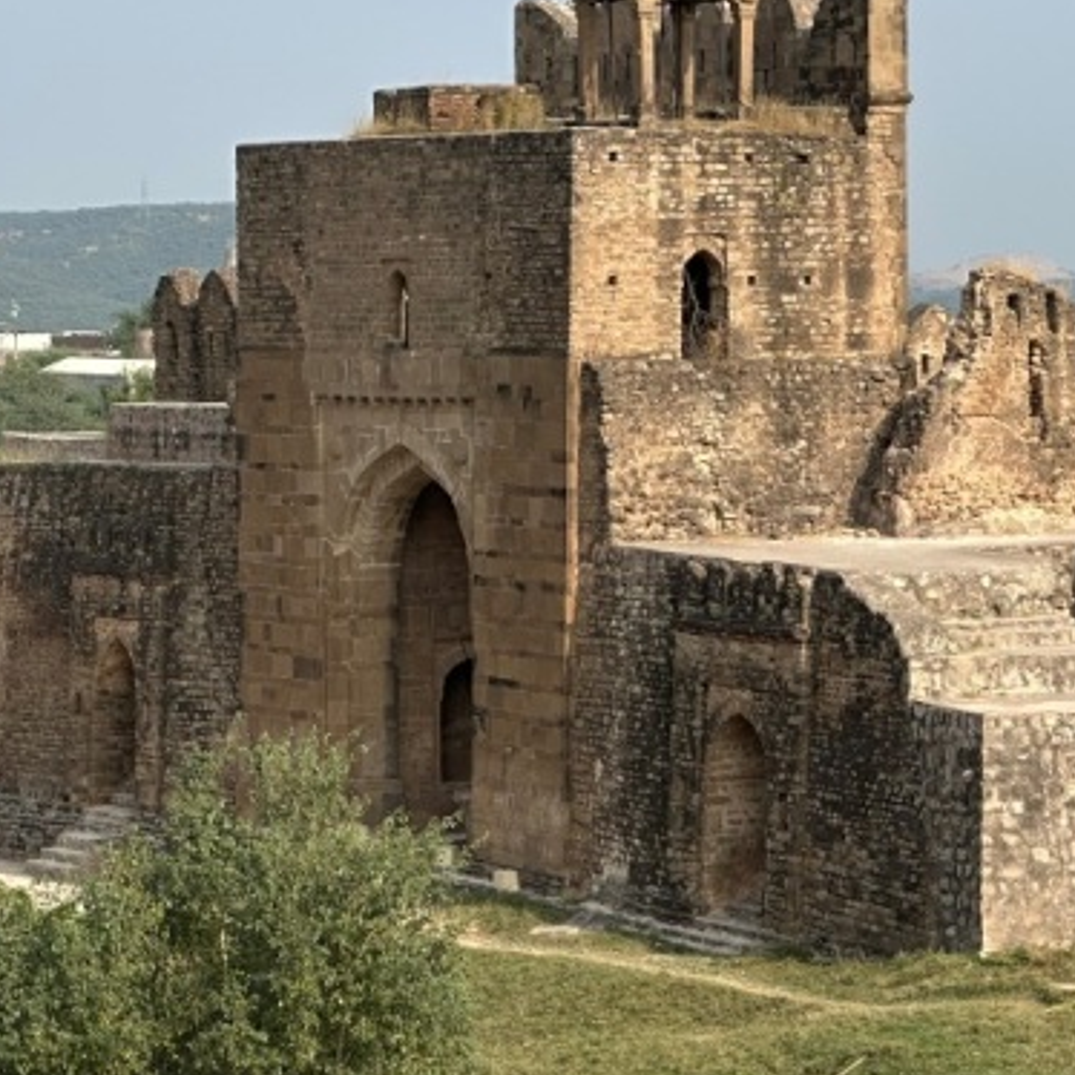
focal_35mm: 149
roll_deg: -0.9
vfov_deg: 11.7
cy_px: 506
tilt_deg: -2.3
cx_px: 861
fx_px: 5235
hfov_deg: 11.7
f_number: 2.8
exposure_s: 1/570
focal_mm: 9
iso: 32
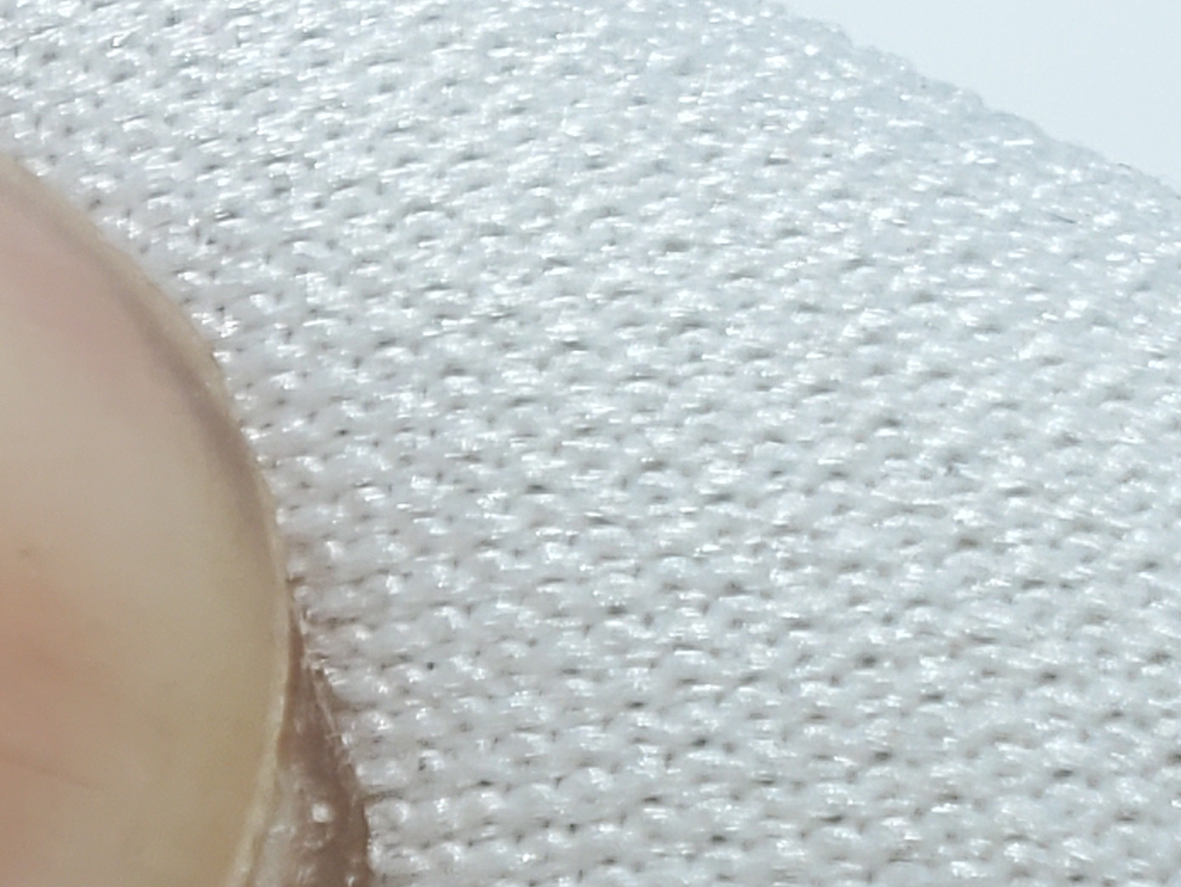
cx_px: 53
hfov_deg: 12.9
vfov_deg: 8.9
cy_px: 2167
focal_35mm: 151
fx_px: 5153
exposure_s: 1/167
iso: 50
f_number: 2.4
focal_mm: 4.3
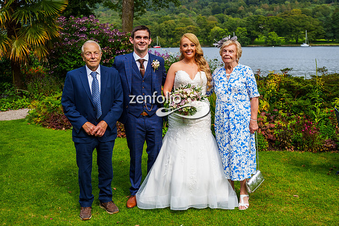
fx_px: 386
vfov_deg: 32.6
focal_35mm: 41
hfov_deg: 47.3
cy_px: 95
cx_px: 188
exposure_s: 1/8000
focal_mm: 35
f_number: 3.5
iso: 800
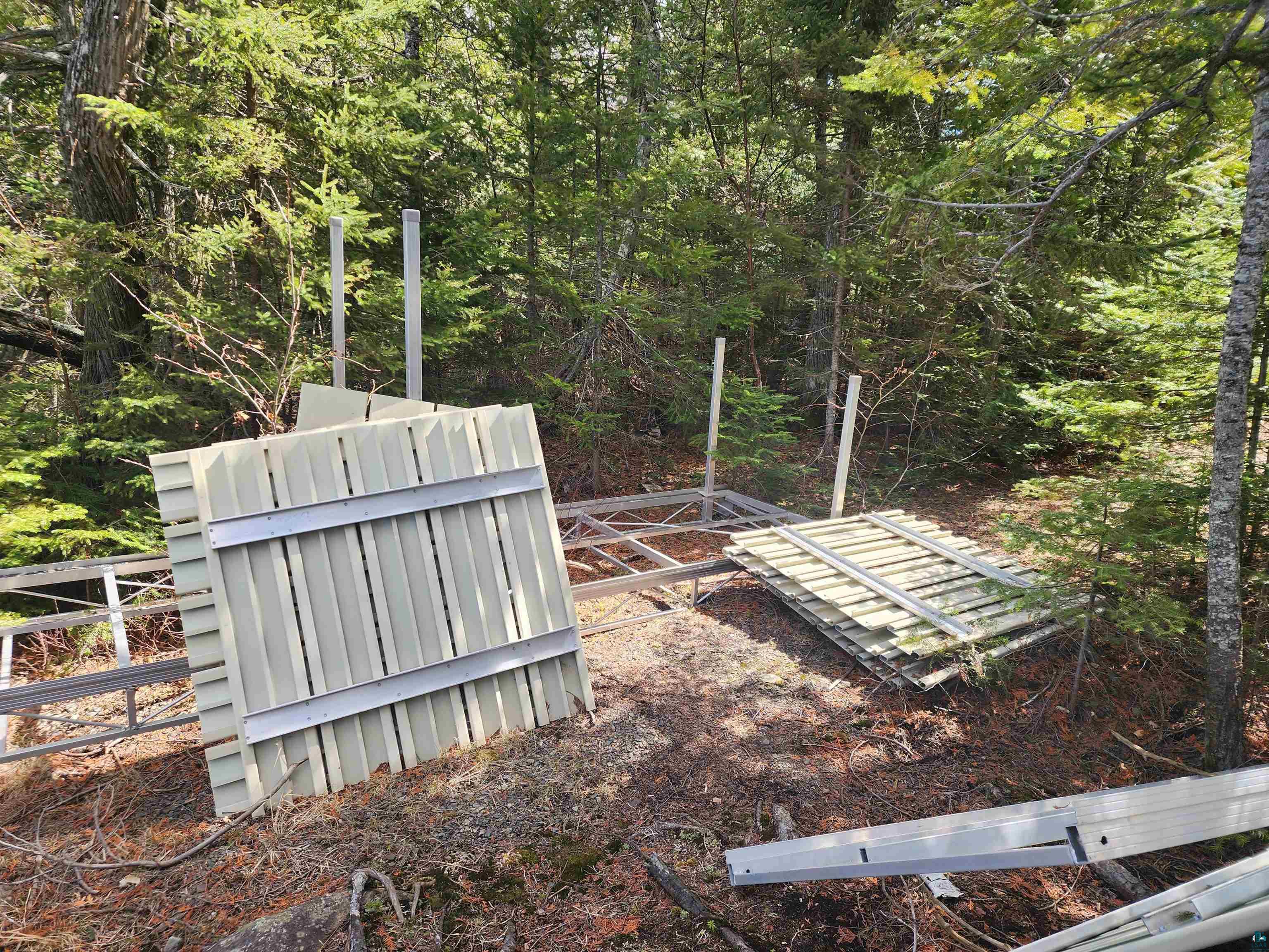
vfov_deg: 58.9
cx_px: 634
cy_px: 476
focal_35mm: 23
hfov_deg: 73.9
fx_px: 843
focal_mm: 6.4
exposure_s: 1/180
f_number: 1.8
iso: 20
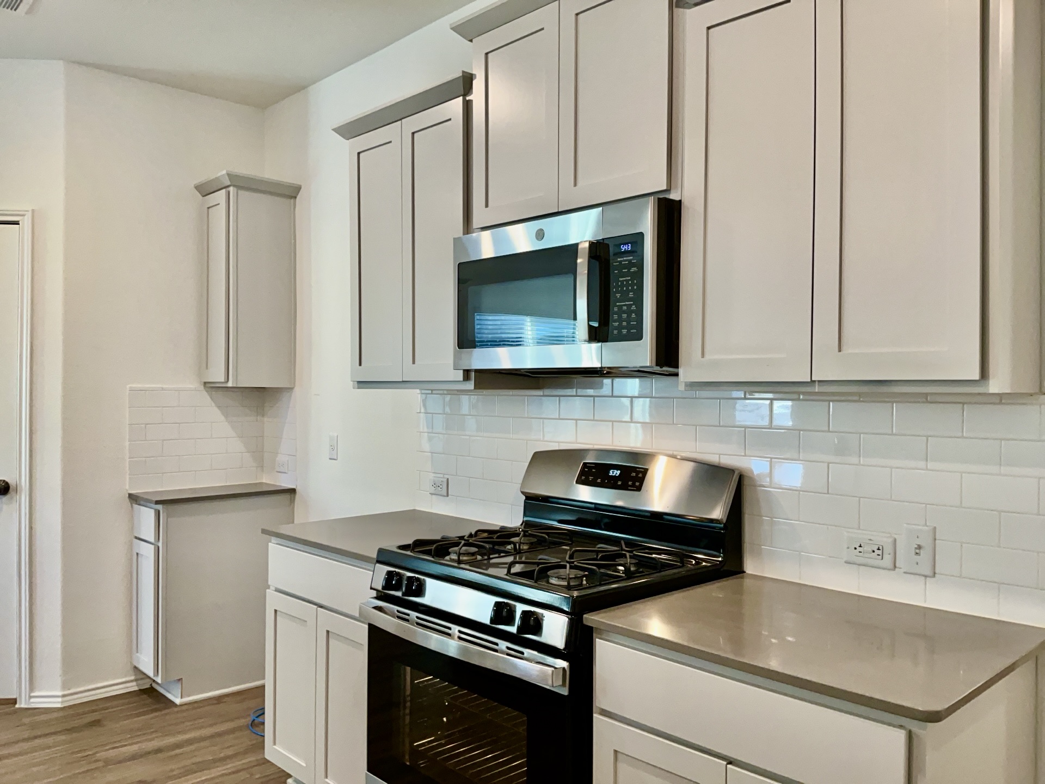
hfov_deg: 65.3
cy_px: 392
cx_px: 522
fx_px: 815
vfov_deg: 51.4
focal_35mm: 27
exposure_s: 1/60
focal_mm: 3
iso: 100
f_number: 1.8
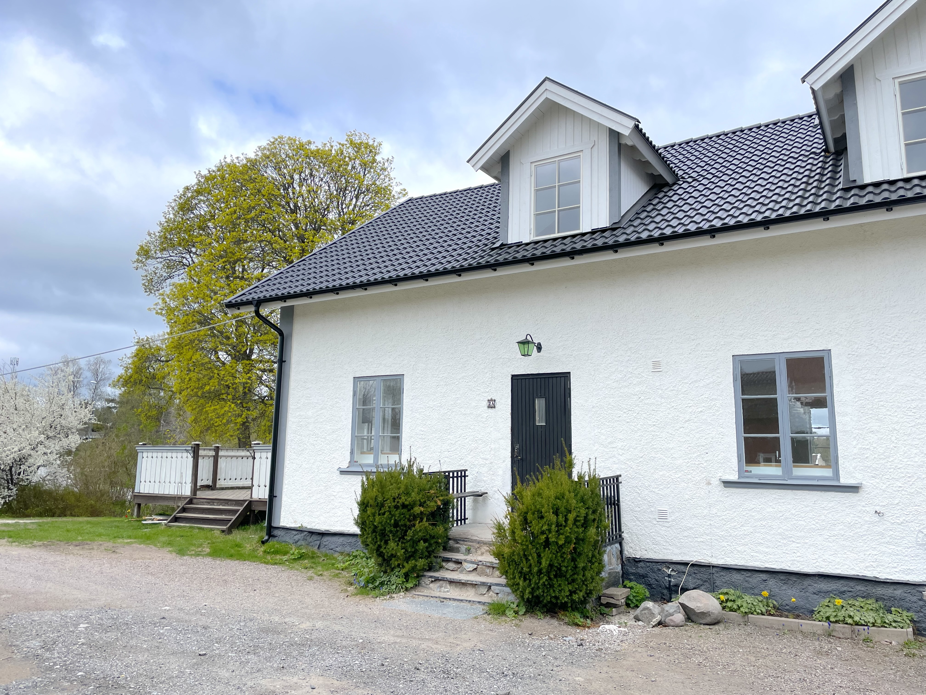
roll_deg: -1.0
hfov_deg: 67.3
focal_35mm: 26
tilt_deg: +10.5
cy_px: 348
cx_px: 463
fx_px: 696
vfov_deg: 53.1
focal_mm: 4.2
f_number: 1.6
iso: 32
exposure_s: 1/2304
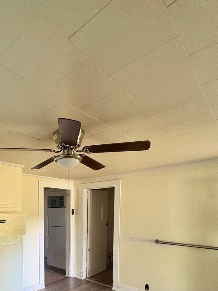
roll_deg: -0.5
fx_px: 193
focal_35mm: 23
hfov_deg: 55.6
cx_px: 51
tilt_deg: -3.9
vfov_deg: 68.3
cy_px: 224
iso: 250
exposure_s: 1/60
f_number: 2.2
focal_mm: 2.22
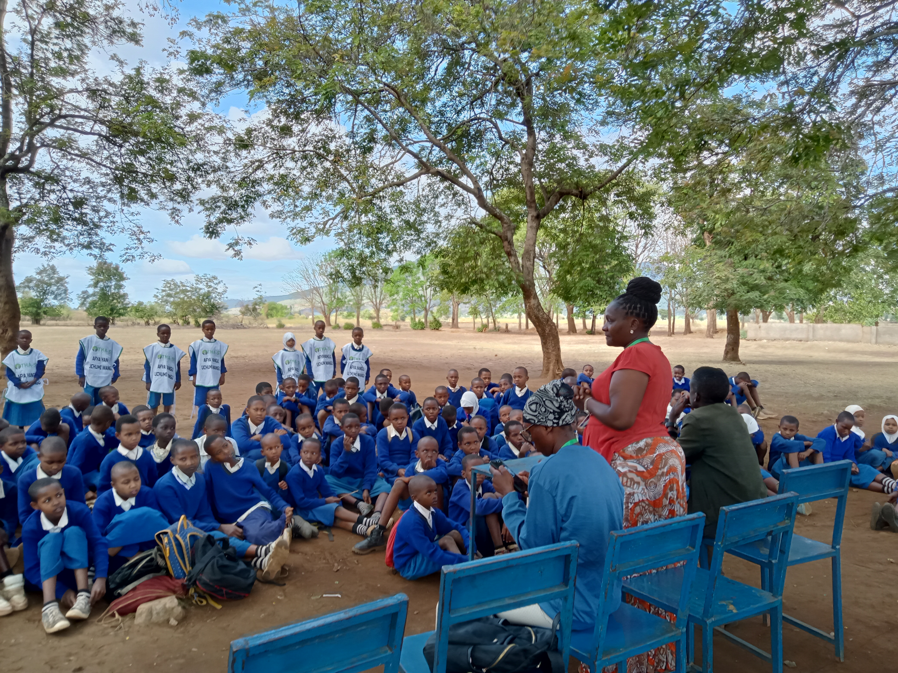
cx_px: 449
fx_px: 726
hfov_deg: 63.4
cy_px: 336
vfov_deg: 49.7
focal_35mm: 28
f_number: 2.2
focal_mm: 3.37
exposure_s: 1/209
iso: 111
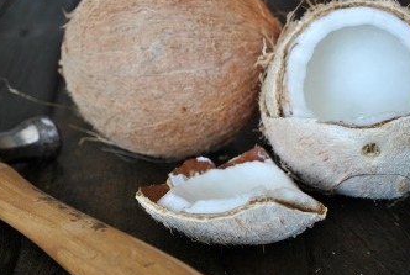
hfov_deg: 30.9
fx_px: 742
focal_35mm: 65
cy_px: 118
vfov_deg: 21.0
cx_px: 215
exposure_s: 1/20
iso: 400
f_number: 5
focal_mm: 36
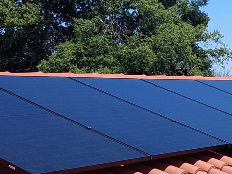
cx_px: 222
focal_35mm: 101
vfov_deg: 14.5
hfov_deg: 19.0
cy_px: 149
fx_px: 677
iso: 40
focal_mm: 5.23
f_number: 1.8
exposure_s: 1/1623
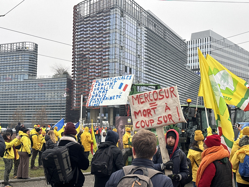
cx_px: 124
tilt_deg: +5.6
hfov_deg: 39.7
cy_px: 94
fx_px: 345
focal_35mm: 48
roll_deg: -1.6
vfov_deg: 30.3
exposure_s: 1/399
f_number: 1.78
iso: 64
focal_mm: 6.86
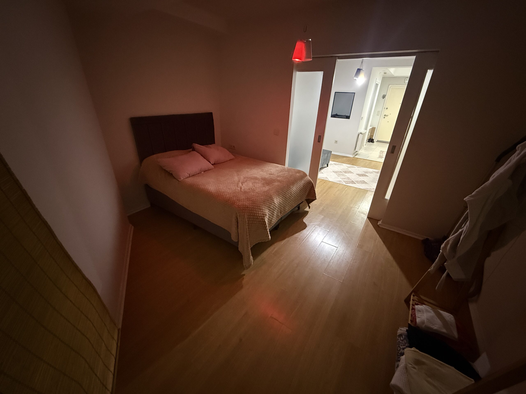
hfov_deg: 102.1
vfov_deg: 85.7
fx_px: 213
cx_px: 263
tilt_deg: -25.7
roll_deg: -2.2
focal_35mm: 14
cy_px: 197
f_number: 2.2
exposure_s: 1/33
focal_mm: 2.22
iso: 1000
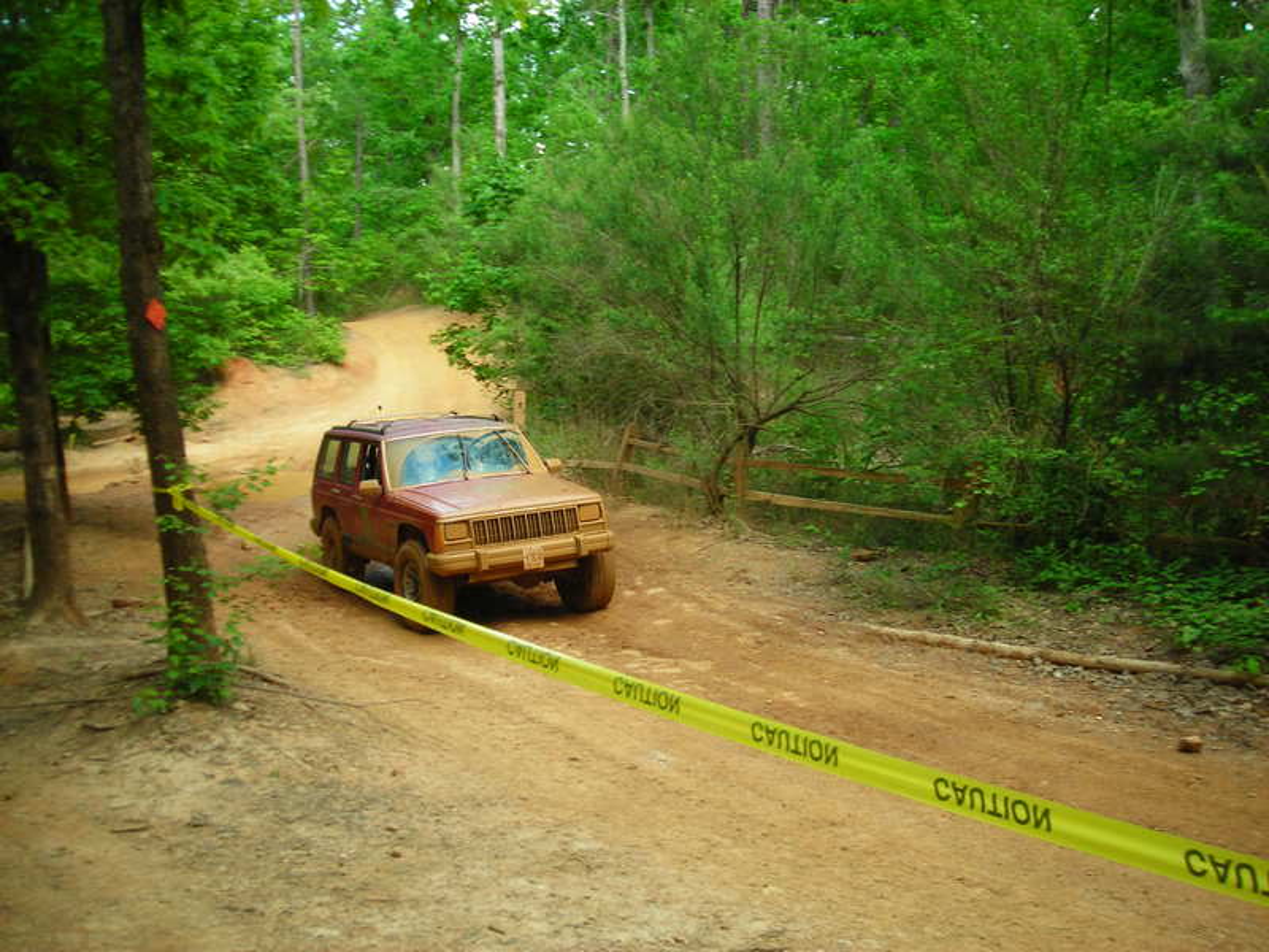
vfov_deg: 37.7
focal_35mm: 38
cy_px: 476
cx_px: 634
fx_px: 1393
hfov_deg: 49.0
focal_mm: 6.3
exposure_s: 1/124
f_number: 3.2
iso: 100
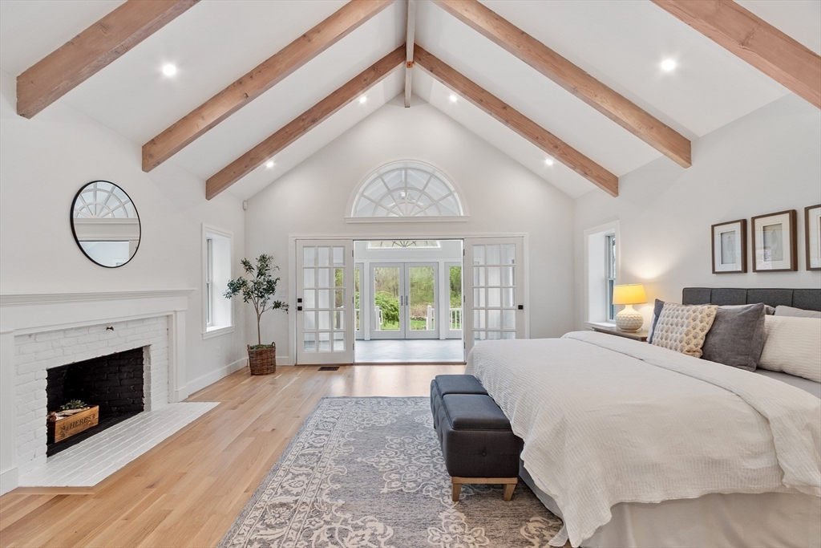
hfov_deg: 100.4
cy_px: 274
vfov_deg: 77.3
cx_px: 410
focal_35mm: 15
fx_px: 342
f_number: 8
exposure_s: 1/2.5
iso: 320
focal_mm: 10
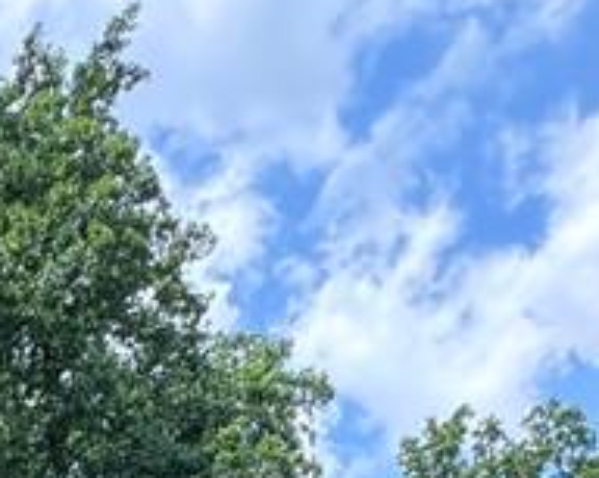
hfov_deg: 20.4
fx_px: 1292
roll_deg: -0.4
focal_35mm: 73
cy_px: 1068
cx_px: -412
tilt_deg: +1.5
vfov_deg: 15.0
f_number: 2.2
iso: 40
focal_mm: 2.22
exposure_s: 1/246
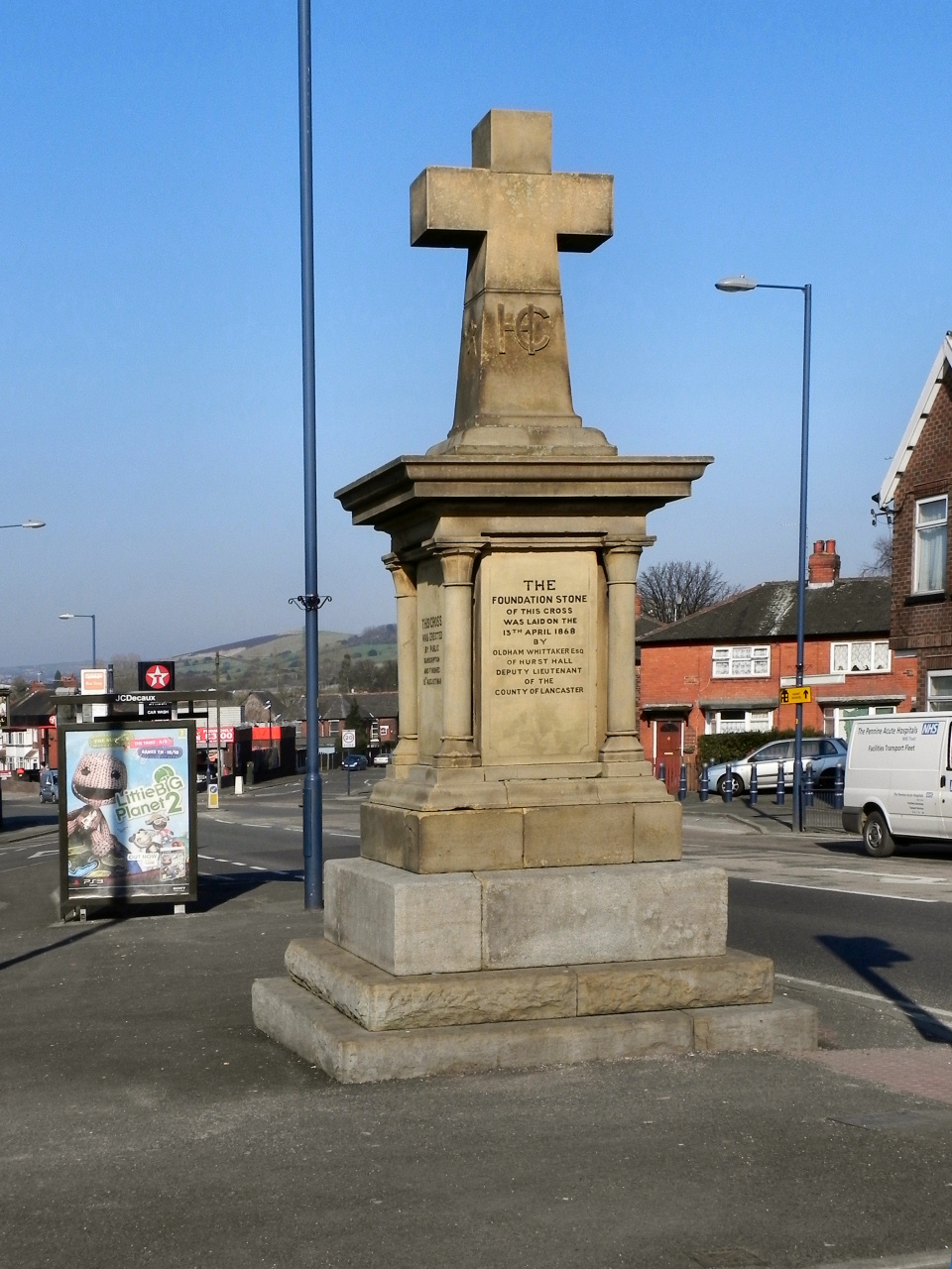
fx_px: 1907
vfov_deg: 36.8
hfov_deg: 28.0
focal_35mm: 52
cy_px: 634
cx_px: 476
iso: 160
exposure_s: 1/469
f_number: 8
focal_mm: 9.2
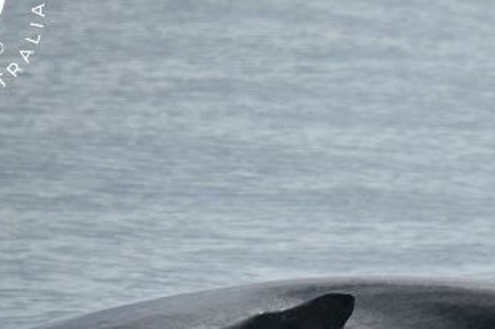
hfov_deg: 1.7
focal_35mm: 1235
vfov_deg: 1.1
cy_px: 327
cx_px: 474
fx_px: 16972
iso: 1000
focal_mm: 480
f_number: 6.3
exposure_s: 1/8000
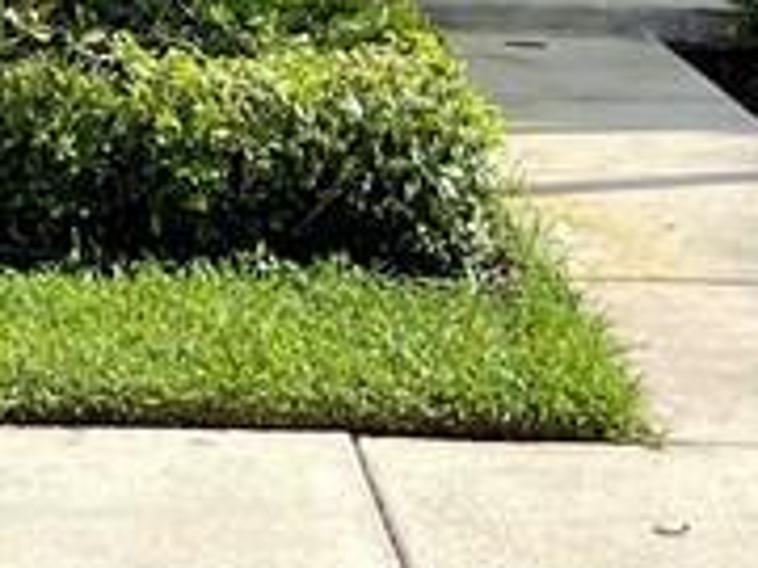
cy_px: -1018
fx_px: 3241
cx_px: -202
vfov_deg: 8.6
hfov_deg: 12.9
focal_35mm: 148
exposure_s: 1/3559
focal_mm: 5.1
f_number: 1.6
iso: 32
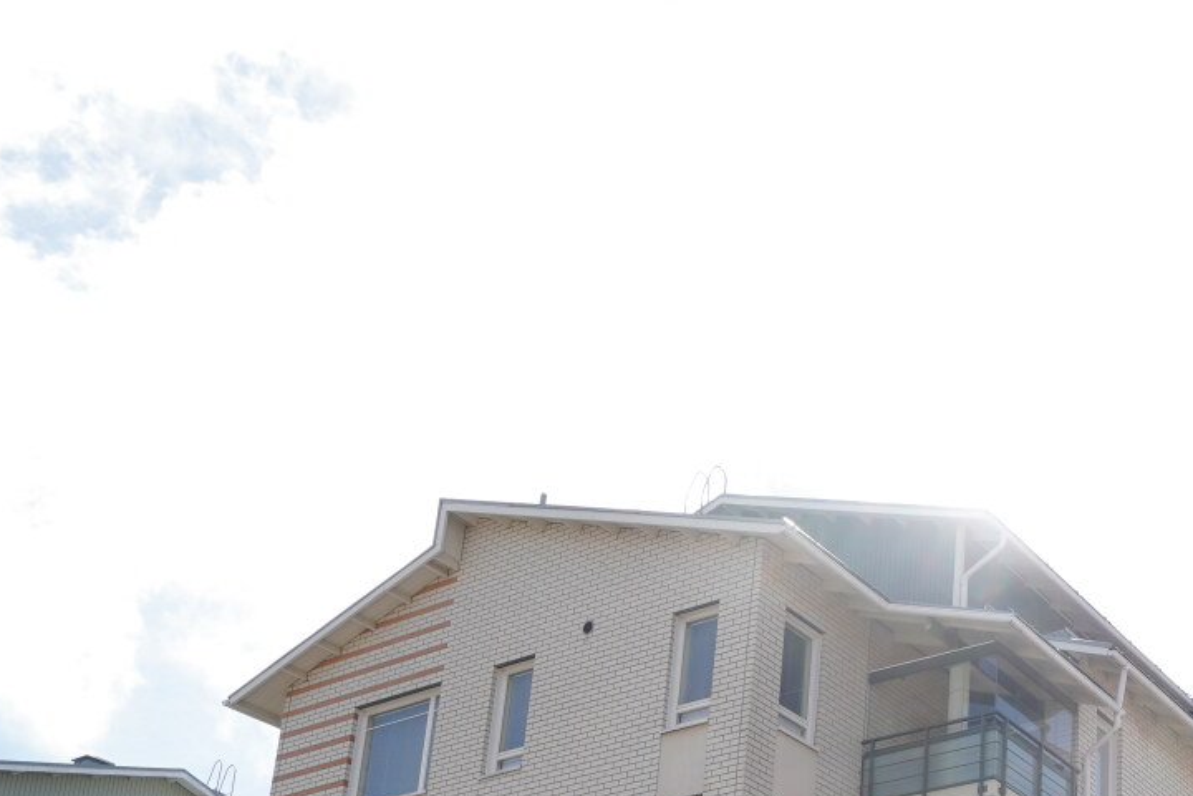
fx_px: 1491
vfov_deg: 25.4
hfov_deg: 37.6
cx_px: 1261
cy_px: 1056
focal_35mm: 45
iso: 100
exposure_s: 1/250
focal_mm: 10
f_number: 8
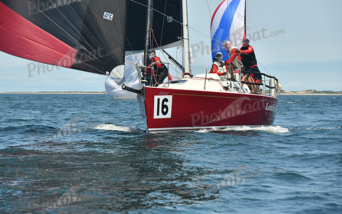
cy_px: 85
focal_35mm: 203
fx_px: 1893
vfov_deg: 6.5
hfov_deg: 10.3
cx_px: 156
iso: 320
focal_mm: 175
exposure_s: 1/640
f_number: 8
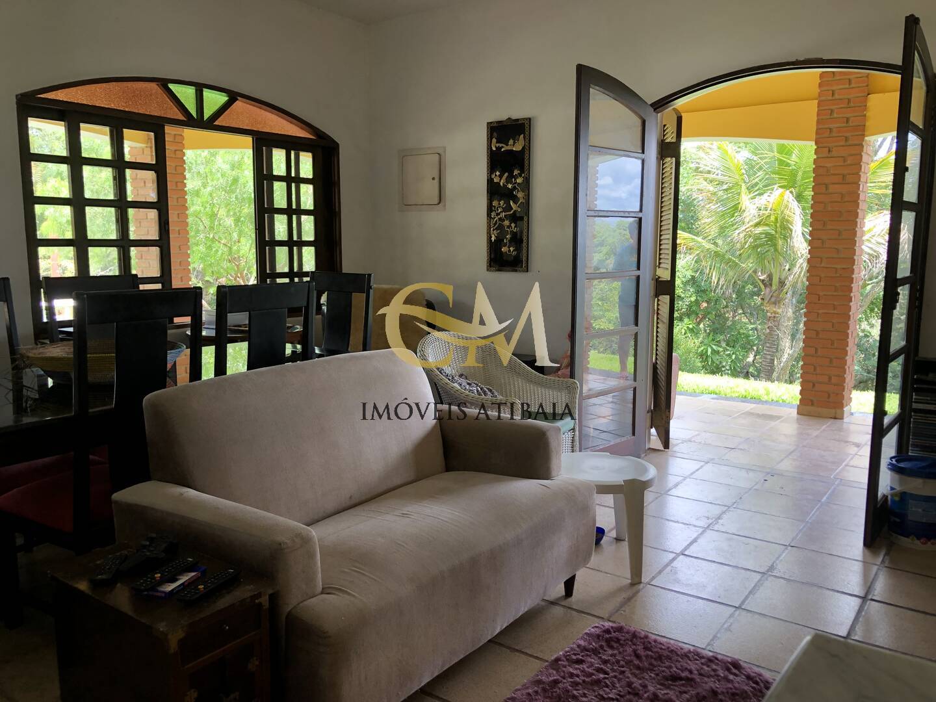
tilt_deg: -9.5
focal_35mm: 28
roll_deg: +1.0
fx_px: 757
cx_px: 468
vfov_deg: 49.7
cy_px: 351
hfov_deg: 63.4
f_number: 1.8
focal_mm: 3.99
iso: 50
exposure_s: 1/120
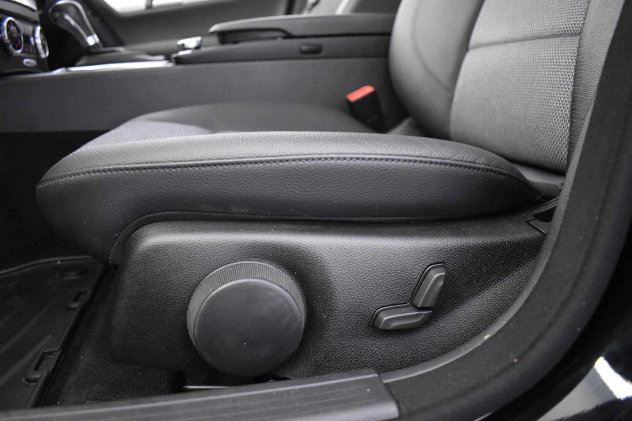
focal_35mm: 27
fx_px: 474
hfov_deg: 67.4
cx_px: 316
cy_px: 210
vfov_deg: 47.9
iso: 3200
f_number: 3.5
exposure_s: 1/10
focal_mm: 18
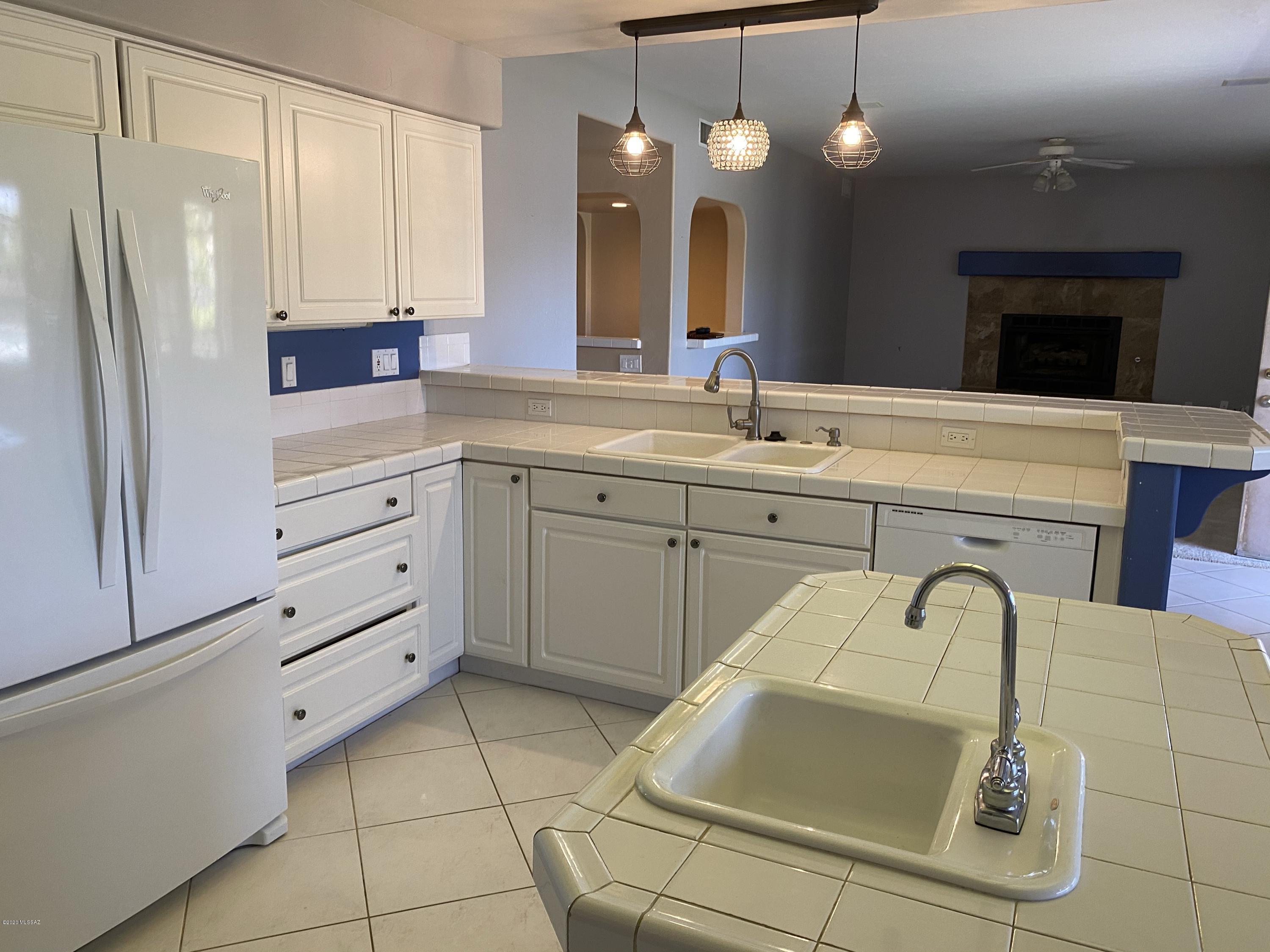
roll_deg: -1.4
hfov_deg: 67.3
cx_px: 635
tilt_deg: -8.4
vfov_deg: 53.1
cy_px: 476
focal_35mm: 26
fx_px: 954
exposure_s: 1/60
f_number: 1.8
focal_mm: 4.25
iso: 80
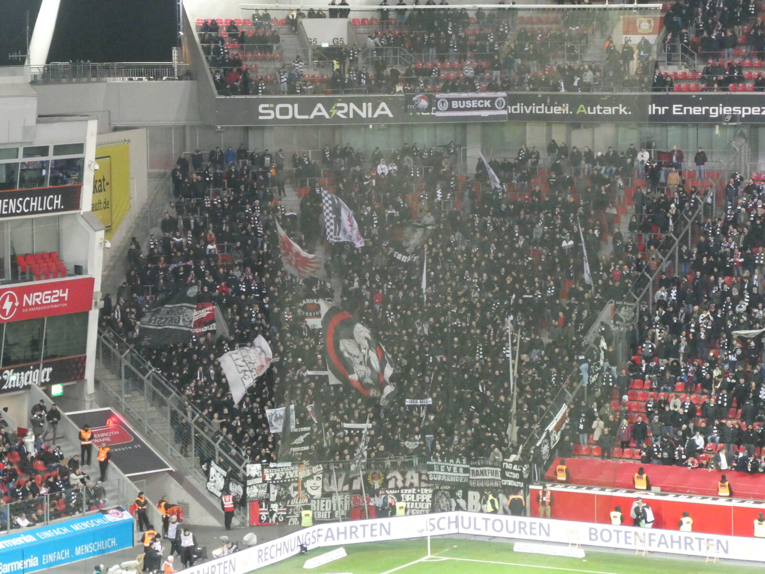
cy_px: 287
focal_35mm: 135
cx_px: 382
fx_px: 2983
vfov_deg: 11.0
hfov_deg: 14.6
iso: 1600
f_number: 5.3
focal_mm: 24.2
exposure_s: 1/60
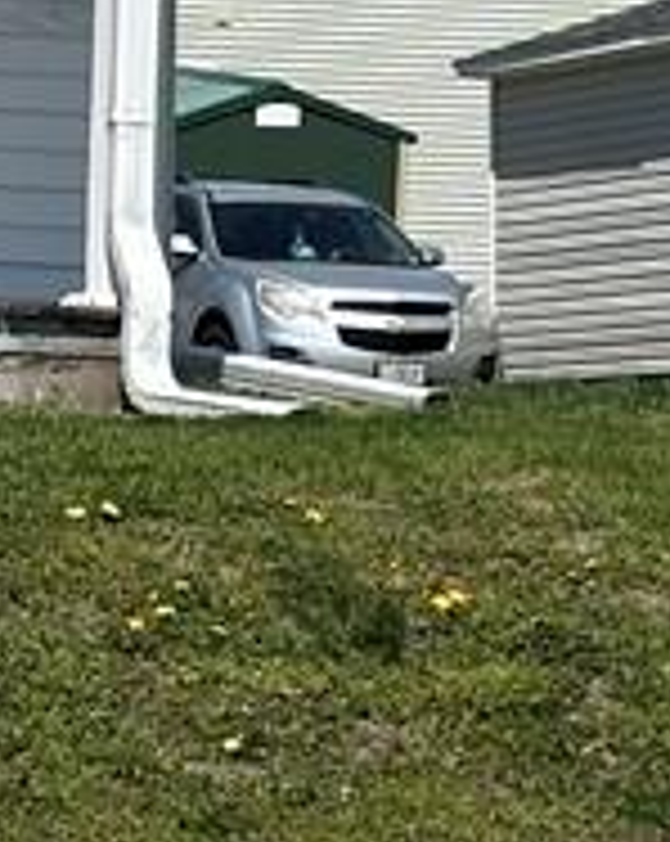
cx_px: -1106
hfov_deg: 5.7
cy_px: 54
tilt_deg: +3.0
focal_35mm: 257
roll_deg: -1.6
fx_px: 6386
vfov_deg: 7.5
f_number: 1.78
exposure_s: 1/5263
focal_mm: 6.86
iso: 64
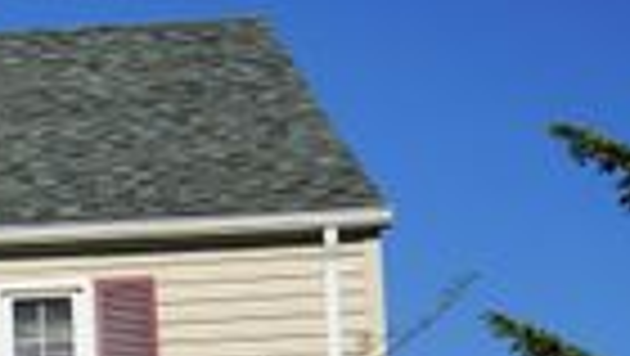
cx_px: -382
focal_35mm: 142
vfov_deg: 8.3
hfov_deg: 13.9
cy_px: 602
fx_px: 2374
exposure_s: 1/400
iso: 100
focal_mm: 38
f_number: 10
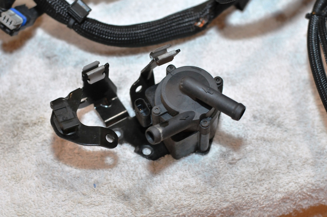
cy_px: 108
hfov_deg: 27.0
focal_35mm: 75
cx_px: 164
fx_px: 680
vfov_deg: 18.1
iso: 800
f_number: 3.5
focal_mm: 50
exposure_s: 1/60
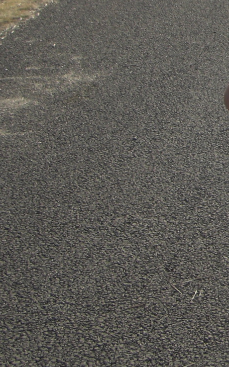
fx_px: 1129
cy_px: 62
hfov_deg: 11.0
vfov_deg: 18.2
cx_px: 383
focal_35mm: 113
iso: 64
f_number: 4.6
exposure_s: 1/250
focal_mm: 6.3
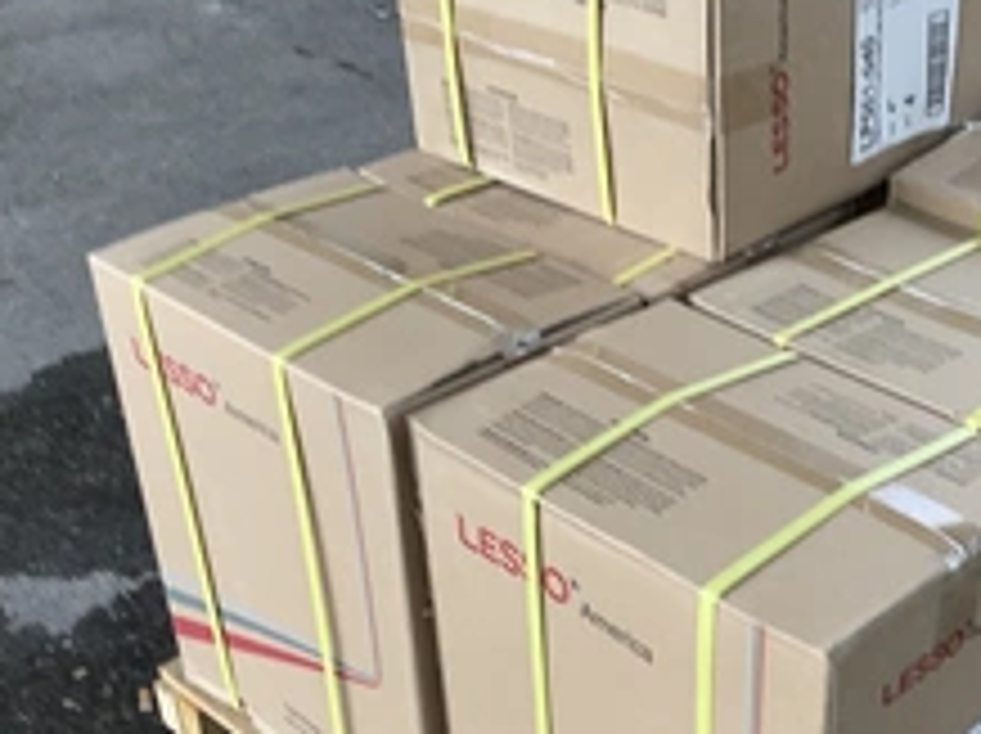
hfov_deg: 33.3
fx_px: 1614
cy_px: 572
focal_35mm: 57
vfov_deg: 25.2
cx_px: 706
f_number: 2.4
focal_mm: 3.3
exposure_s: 1/120
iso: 50
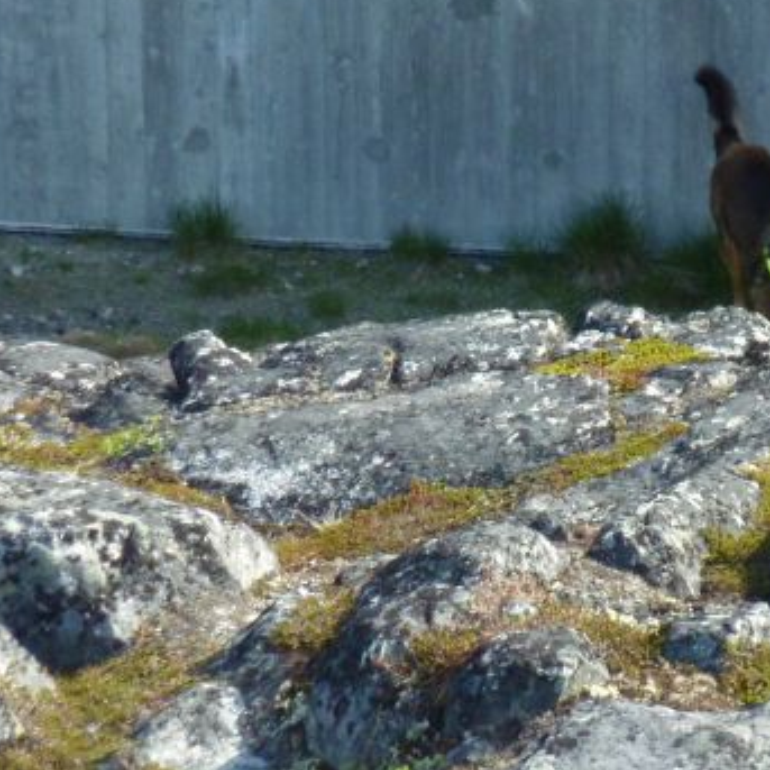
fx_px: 15553
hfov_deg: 2.8
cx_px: 626
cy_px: 370
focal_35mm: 618
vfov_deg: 2.8
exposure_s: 1/250
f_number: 4.9
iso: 200
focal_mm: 49.2
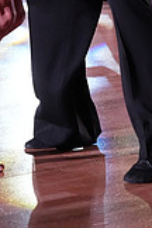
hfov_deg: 6.1
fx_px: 1431
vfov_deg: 8.9
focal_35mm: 226
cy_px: -122
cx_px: 13
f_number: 5
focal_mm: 63
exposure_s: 1/320
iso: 5000
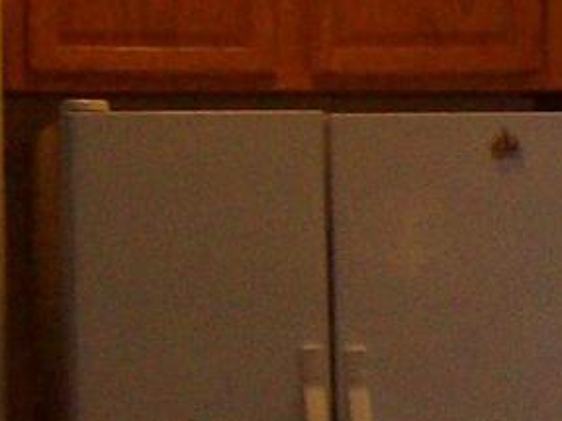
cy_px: 282
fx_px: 2970
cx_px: 1208
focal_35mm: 183
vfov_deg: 8.1
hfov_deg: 9.9
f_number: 2.8
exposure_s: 1/40
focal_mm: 5.8
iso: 236
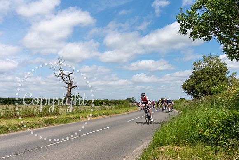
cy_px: 107
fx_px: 248
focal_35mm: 37
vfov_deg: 35.3
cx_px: 129
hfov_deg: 51.4
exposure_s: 1/1250
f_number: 6.3
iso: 100
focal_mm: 28
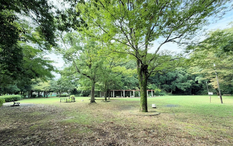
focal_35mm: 15
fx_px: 95
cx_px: 116
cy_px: 76
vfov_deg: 74.8
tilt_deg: +12.0
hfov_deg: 101.4
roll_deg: +0.8
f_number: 2.2
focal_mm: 2.22
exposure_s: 1/226
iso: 64
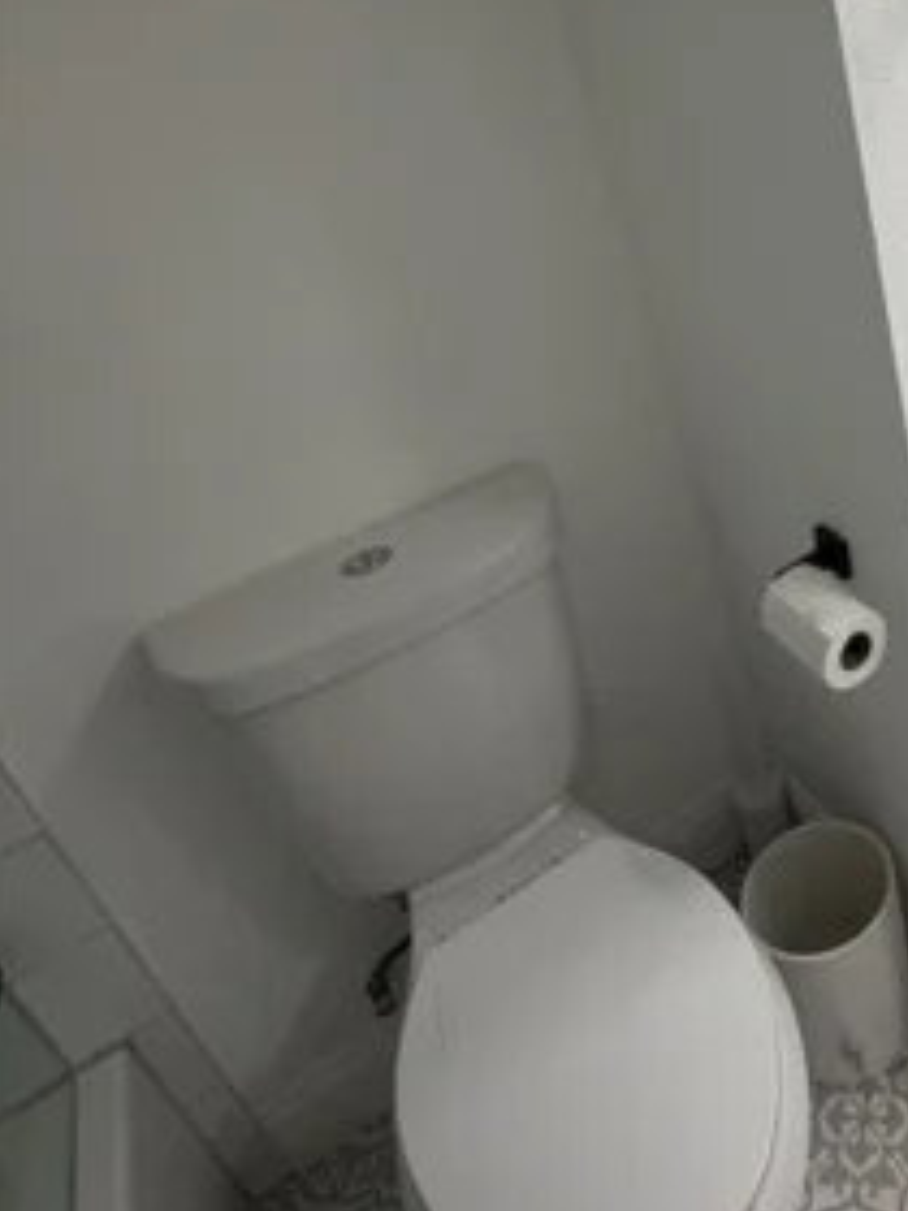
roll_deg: +9.2
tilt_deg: -24.4
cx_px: 899
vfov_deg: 61.1
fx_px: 979
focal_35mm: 28
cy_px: 359
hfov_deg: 43.1
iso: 160
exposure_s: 1/120
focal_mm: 2.22
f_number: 2.2
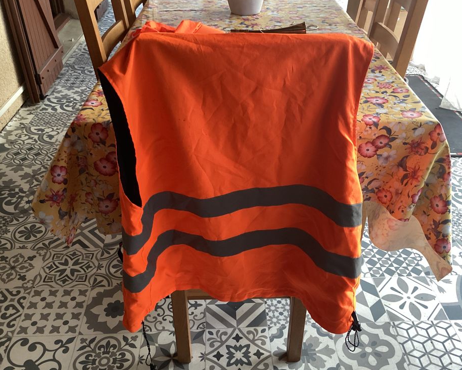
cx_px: 241
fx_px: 451
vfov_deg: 44.6
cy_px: 182
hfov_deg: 54.2
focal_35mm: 33
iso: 250
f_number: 2.4
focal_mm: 3.3
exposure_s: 1/60
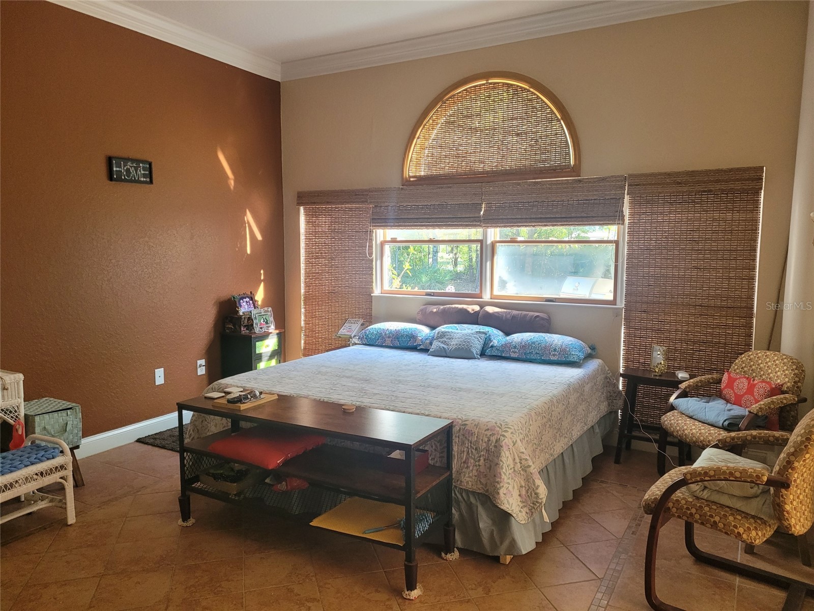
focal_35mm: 26
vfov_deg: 53.1
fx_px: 611
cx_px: 407
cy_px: 306
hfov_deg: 67.3
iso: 320
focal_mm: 5.4
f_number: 1.8
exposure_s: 1/120
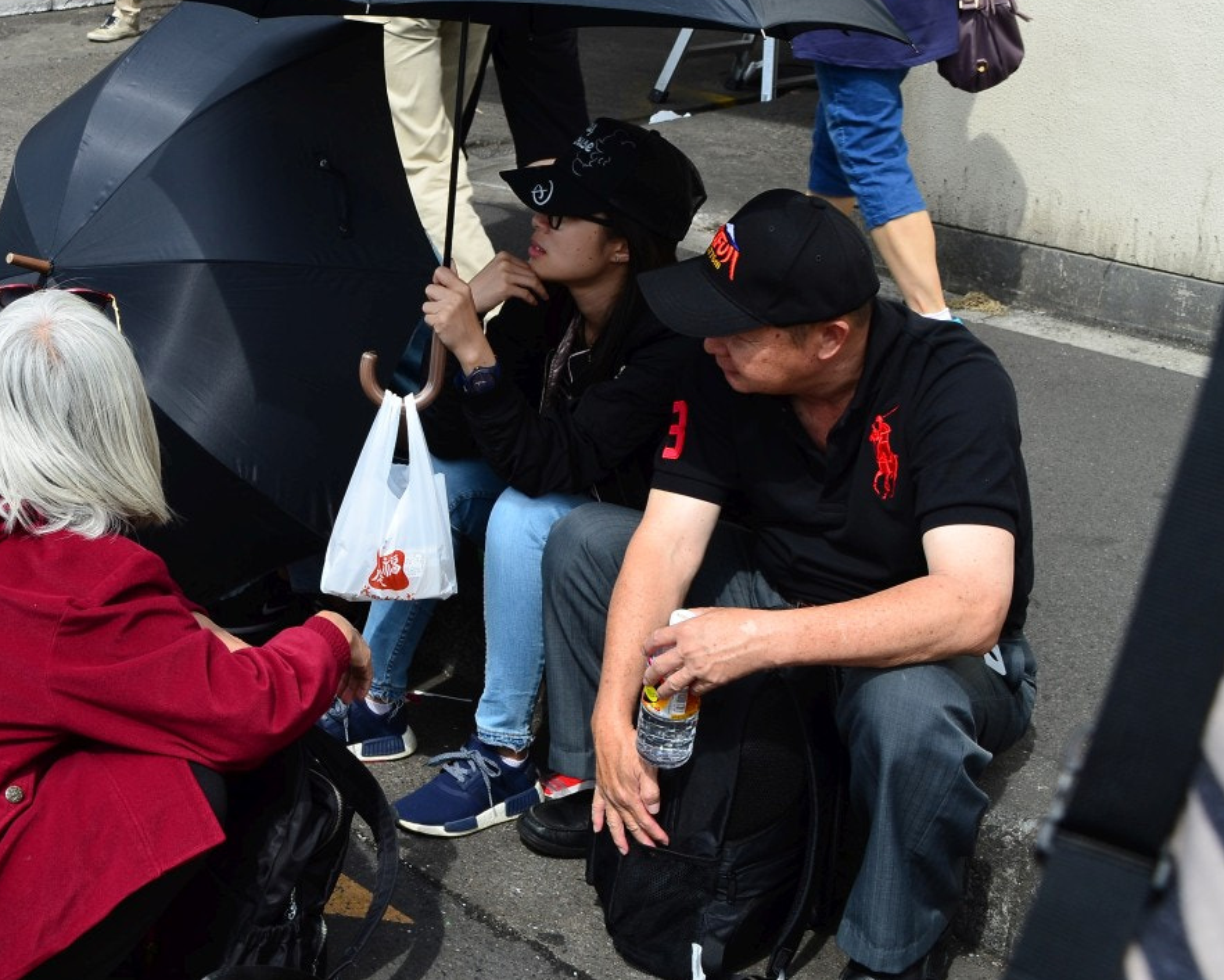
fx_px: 2029
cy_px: 426
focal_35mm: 56
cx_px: 128
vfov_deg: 27.1
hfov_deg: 32.0
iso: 100
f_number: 8
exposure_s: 1/200
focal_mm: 22
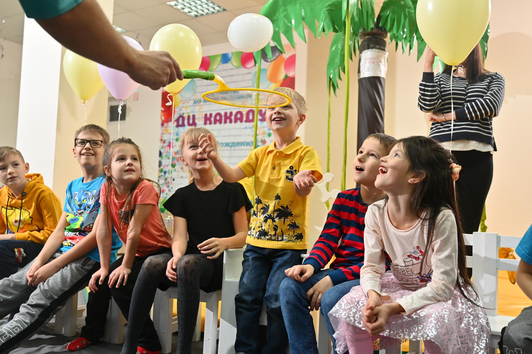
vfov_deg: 37.8
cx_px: 266
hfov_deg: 54.5
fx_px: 517
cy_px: 177
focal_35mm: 35
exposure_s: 1/160
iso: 640
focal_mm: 35
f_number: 4
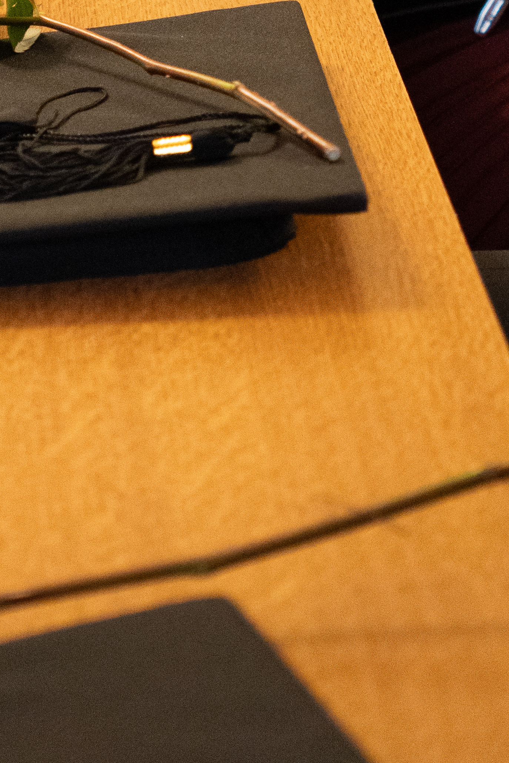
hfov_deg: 8.0
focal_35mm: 170
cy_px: -226
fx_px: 3598
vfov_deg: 11.8
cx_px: -41
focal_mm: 37.7
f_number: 2.8
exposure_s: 1/160
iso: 4000
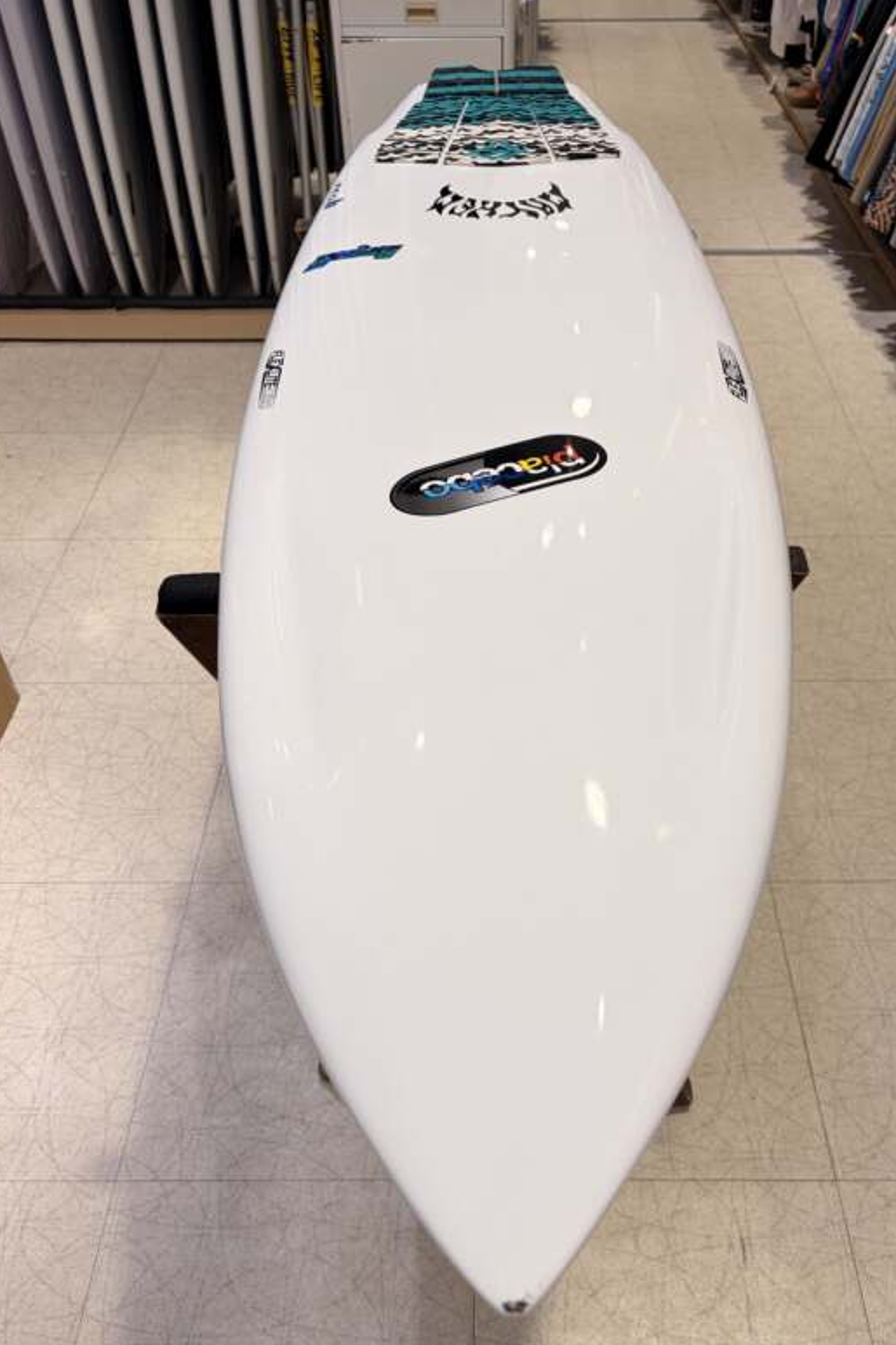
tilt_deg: -44.0
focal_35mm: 28
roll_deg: -0.7
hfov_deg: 46.3
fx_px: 1046
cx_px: 501
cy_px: 682
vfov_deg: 65.5
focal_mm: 5.96
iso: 40
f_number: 1.6
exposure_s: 1/194
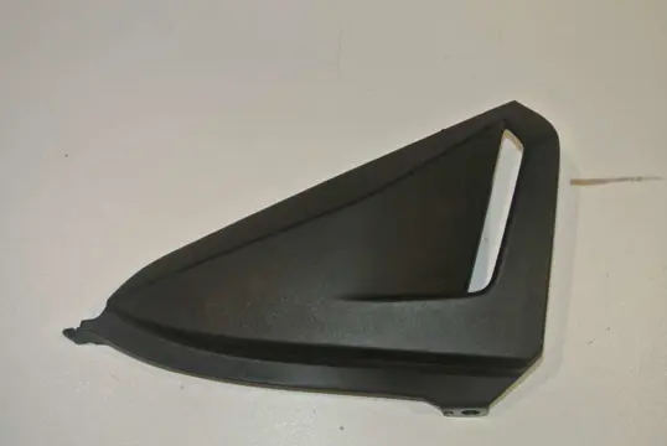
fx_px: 816
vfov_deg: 30.6
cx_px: 334
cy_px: 223
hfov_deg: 44.5
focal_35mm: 44
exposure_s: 1/60
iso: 200
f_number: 4.2
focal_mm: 16.3
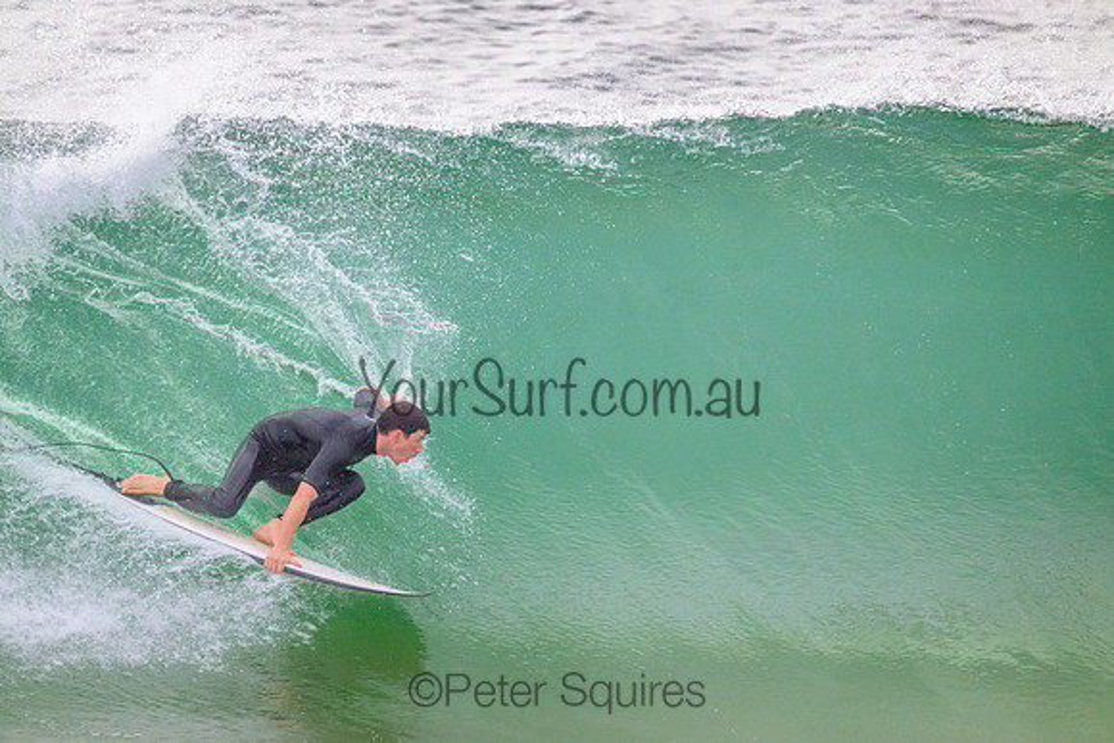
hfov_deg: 2.6
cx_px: 557
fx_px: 24760
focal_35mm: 800
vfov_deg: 1.7
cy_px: 372
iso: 2200
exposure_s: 1/2000
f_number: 11
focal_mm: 800
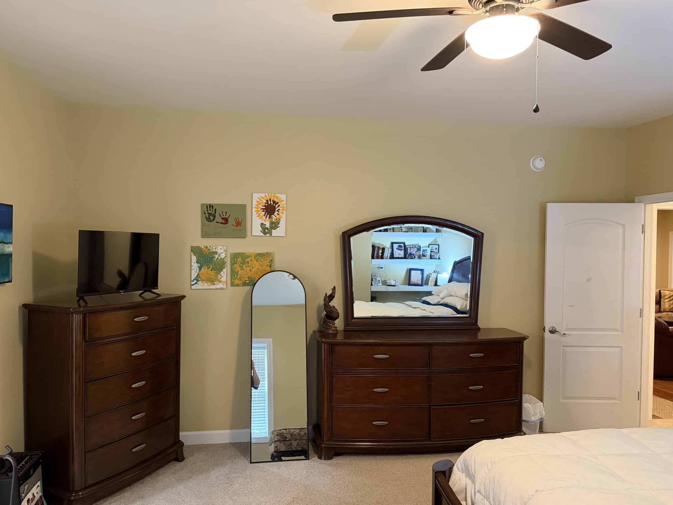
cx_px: 327
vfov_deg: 53.0
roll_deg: +0.4
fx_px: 505
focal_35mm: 26
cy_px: 266
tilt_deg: -1.9
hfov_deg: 67.3
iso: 640
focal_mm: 6.76
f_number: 1.78
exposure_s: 1/60
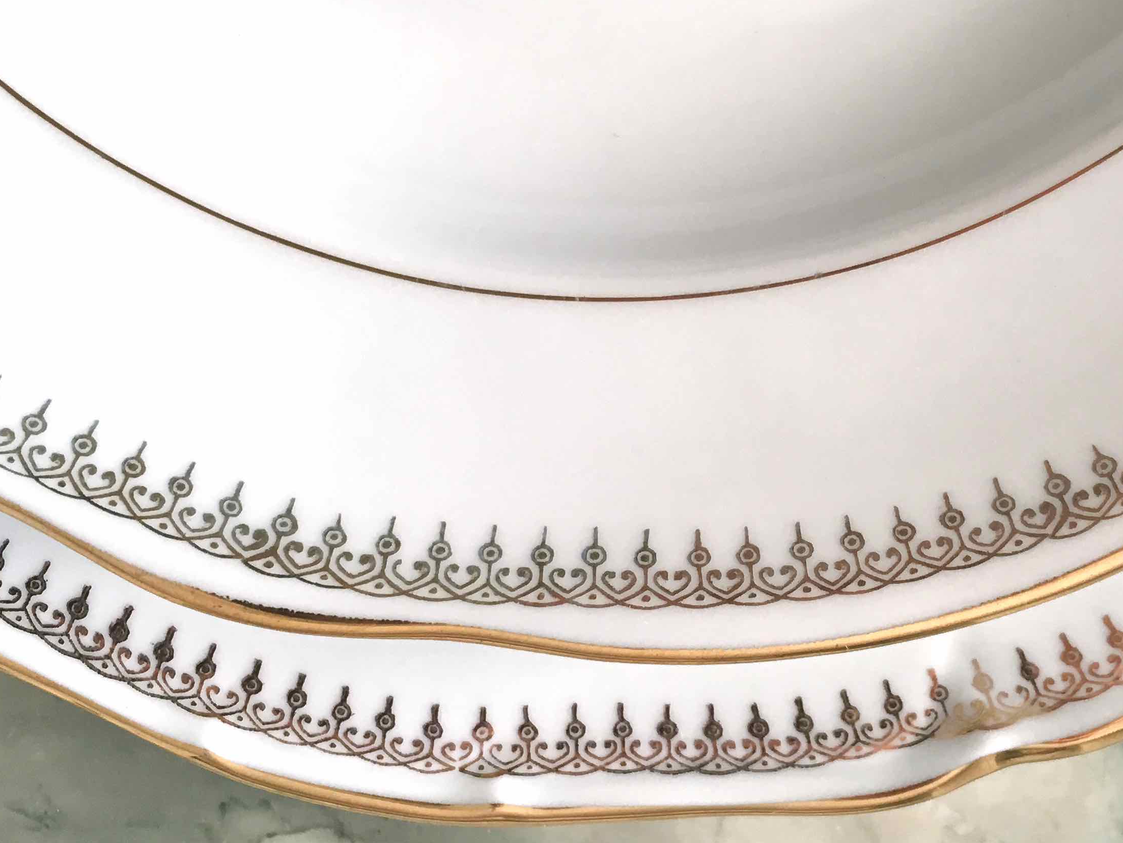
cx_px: 727
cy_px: 327
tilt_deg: -80.4
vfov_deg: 27.5
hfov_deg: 35.9
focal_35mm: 53
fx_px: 1720
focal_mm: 4.15
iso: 25
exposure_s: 1/33
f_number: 2.2
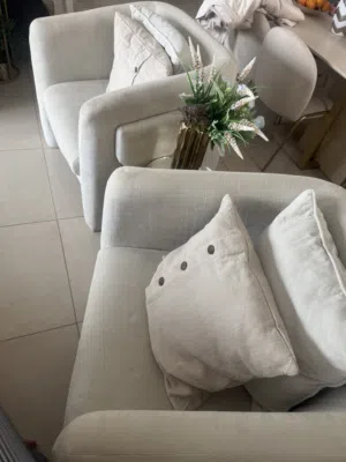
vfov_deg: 71.6
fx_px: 320
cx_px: 173
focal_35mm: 24
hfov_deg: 56.8
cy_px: 231
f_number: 1.78
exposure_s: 1/77
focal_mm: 6.76
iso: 200
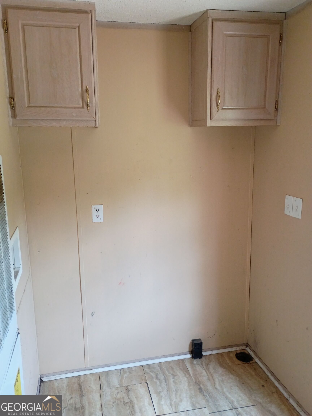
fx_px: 349
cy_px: 208
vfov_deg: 61.7
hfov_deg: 48.2
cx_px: 156
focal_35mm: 29
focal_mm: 4.27
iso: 427
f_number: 1.8
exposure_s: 1/60
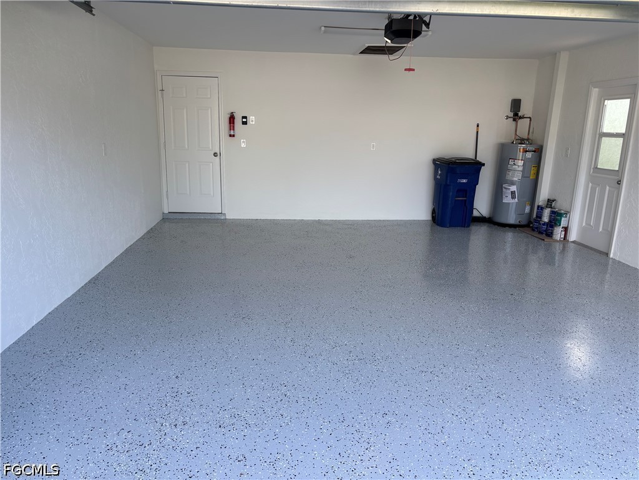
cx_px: 320
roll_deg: -1.7
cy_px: 240
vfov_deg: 53.1
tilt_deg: -13.1
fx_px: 480
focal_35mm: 26
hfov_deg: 67.3
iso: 50
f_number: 1.6
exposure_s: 1/413
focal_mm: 5.96
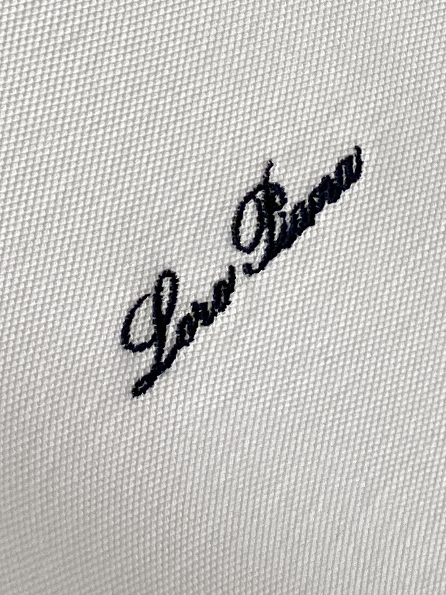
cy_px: 298
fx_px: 447
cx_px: 223
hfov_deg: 53.1
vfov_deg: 67.3
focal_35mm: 26
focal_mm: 4.25
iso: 50
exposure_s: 1/122
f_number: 1.8
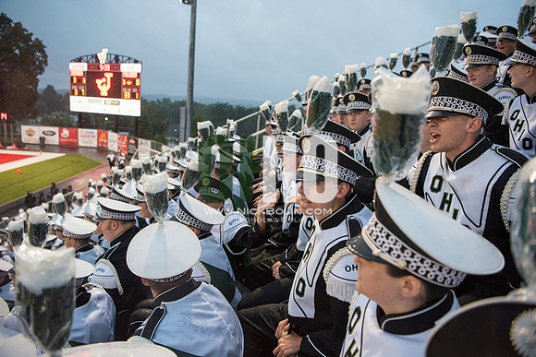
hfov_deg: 73.7
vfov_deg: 53.2
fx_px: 357
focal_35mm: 24
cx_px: 268
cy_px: 178
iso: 2000
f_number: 3.2
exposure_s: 1/320
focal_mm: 24
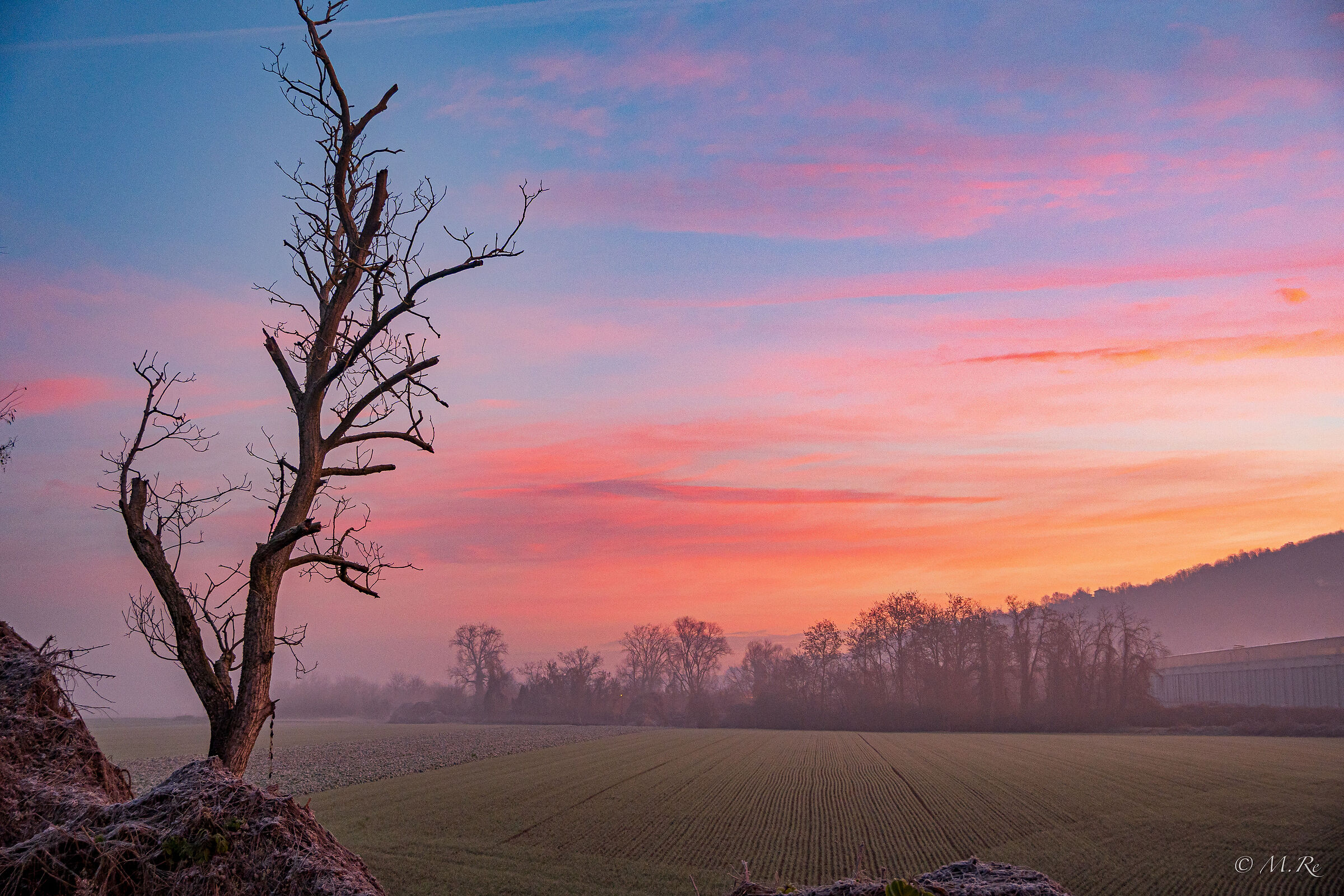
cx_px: 672
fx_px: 1568
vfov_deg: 31.9
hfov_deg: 46.4
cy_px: 448
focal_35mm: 42
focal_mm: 28
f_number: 3.8
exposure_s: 1/50
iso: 560
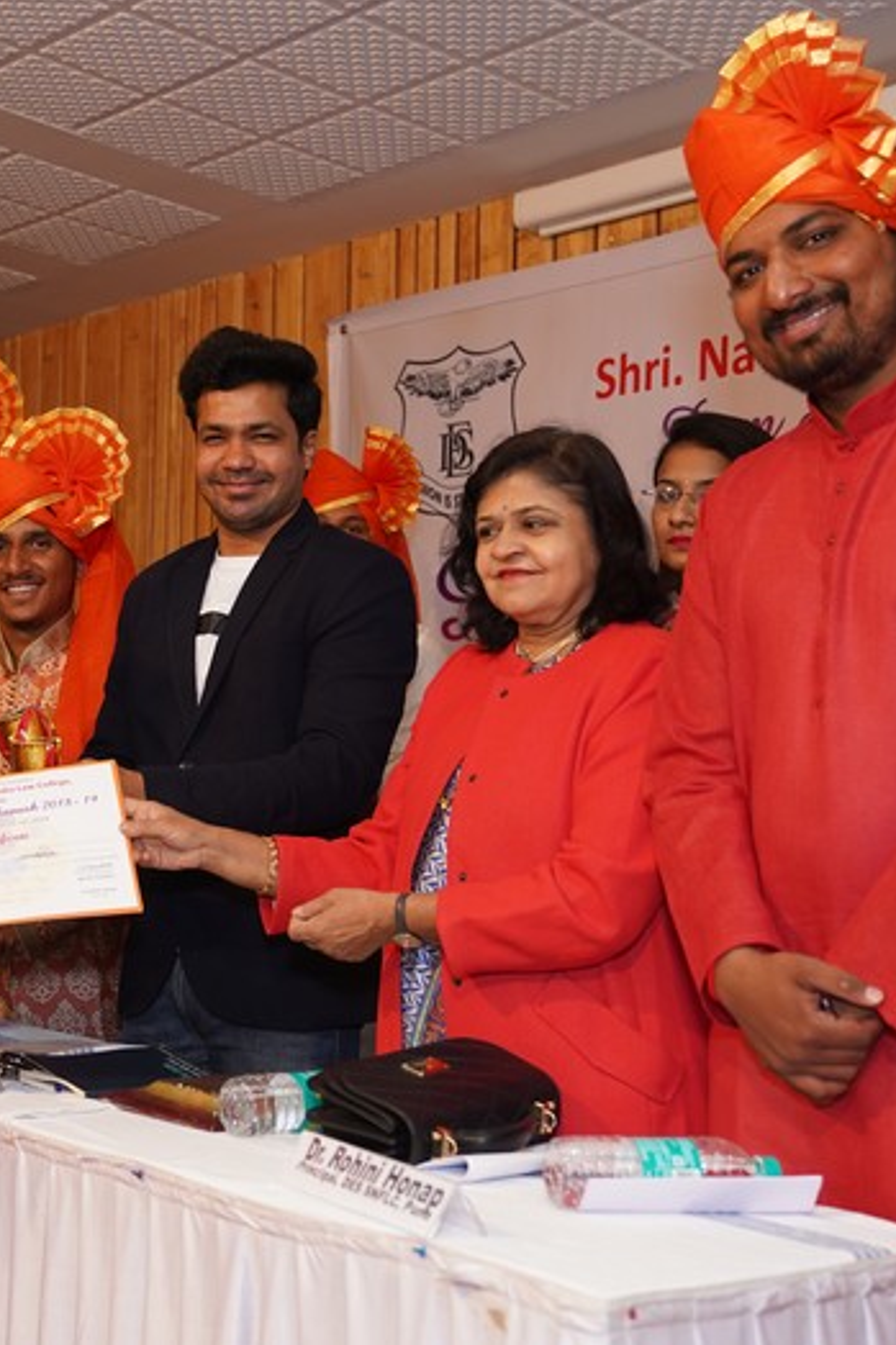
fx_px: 2055
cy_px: 669
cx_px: 180
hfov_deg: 24.2
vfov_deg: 36.3
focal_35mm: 55
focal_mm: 36
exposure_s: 1/125
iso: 640
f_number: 3.5
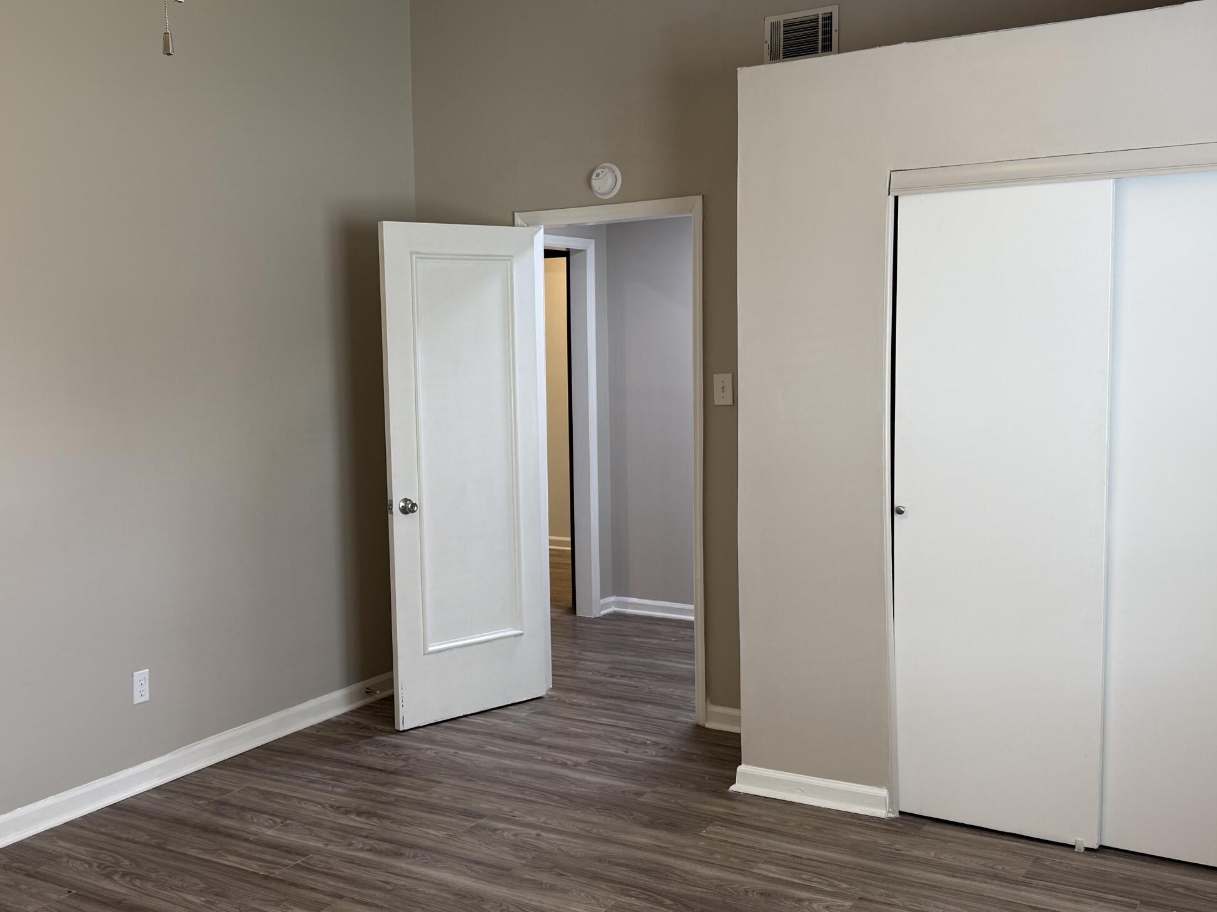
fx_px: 1301
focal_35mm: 37
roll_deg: +0.3
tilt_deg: -4.5
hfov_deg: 49.9
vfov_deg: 38.7
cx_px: 502
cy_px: 439
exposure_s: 1/60
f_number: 1.78
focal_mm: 6.76
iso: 125
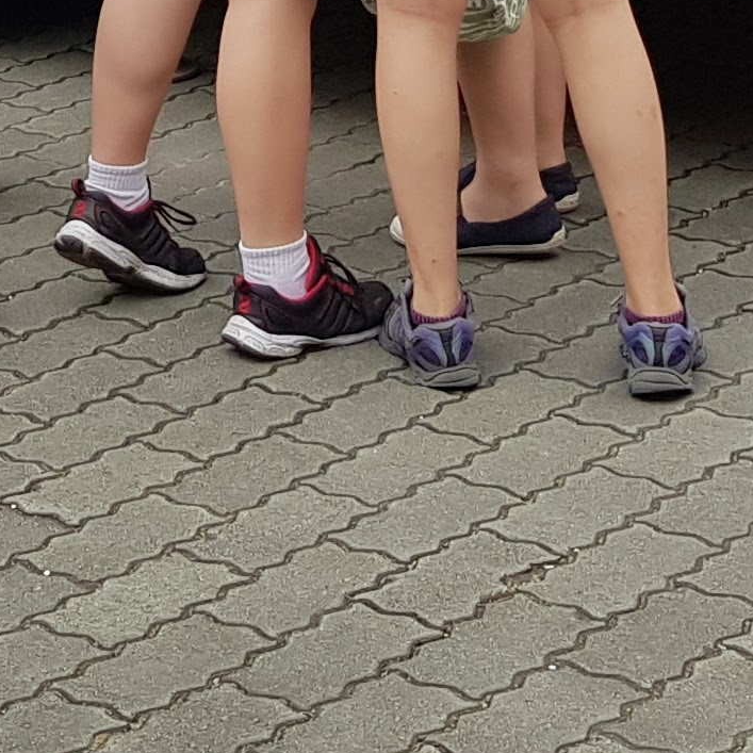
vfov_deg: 12.0
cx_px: -4
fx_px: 3224
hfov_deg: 13.1
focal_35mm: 131
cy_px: -723
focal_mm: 4.2
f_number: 1.7
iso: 40
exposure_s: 1/1048
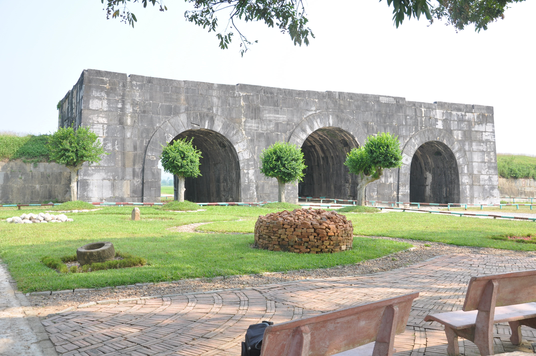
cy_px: 178
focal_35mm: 36
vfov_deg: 36.8
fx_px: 535
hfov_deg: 53.2
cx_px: 268
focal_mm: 24
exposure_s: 1/160
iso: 200
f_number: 8
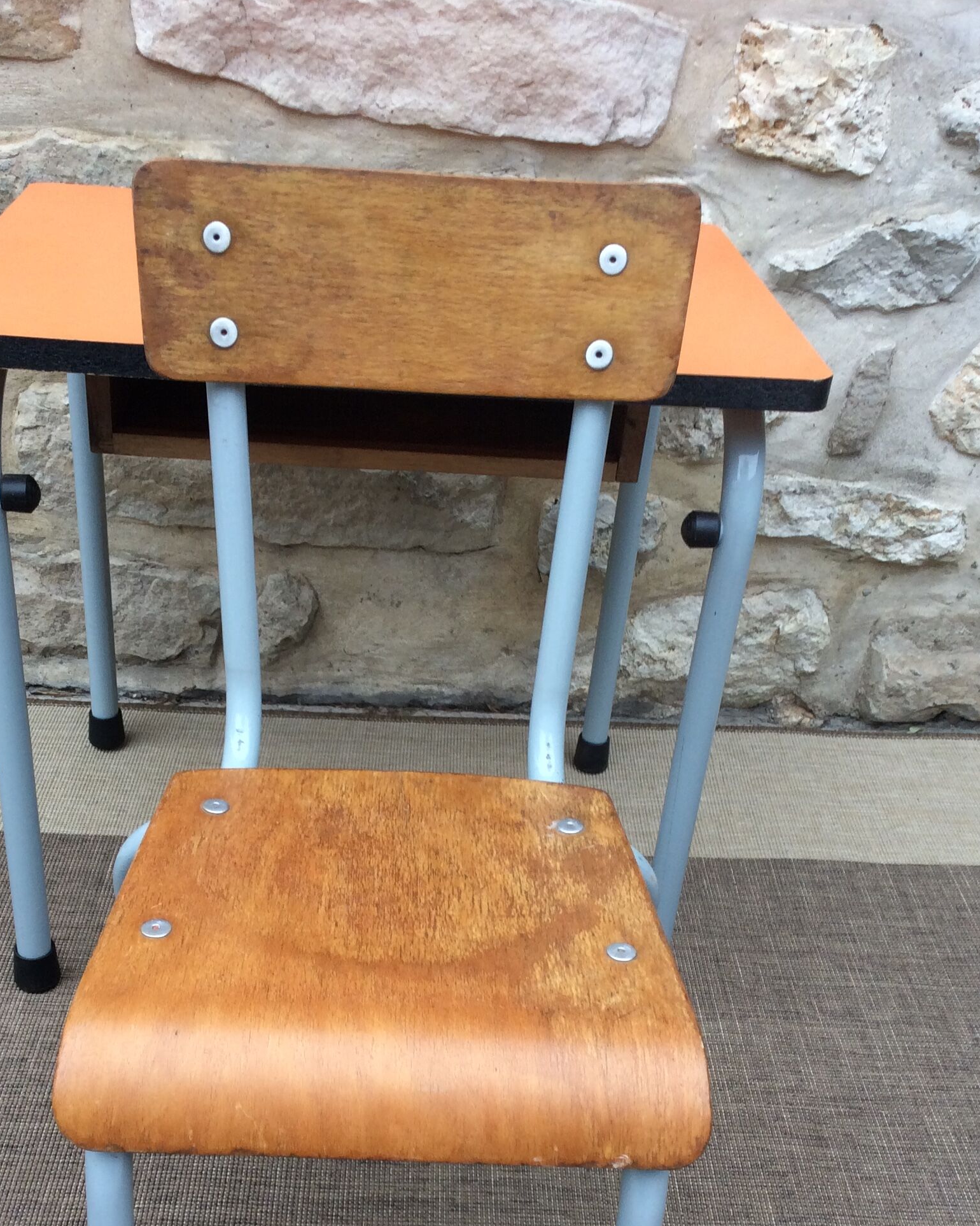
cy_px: 823
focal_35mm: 42
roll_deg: -3.1
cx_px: 438
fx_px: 1523
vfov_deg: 43.2
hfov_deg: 35.6
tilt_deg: -35.3
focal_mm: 3.3
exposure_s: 1/100
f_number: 2.4
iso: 40
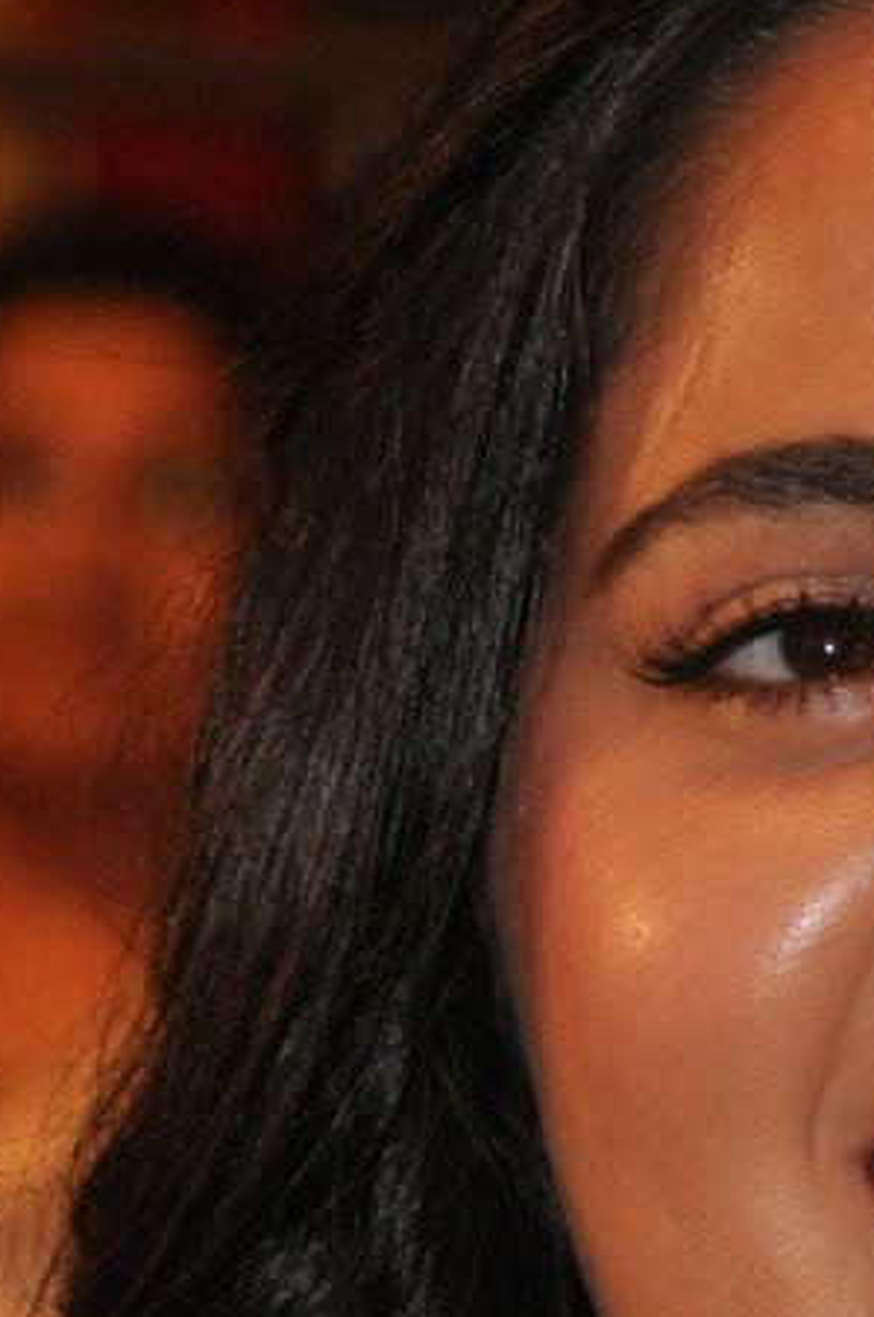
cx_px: 1208
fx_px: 20520
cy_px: 1631
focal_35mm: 562
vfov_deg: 3.7
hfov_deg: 2.4
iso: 800
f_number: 5.6
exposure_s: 1/60
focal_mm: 105
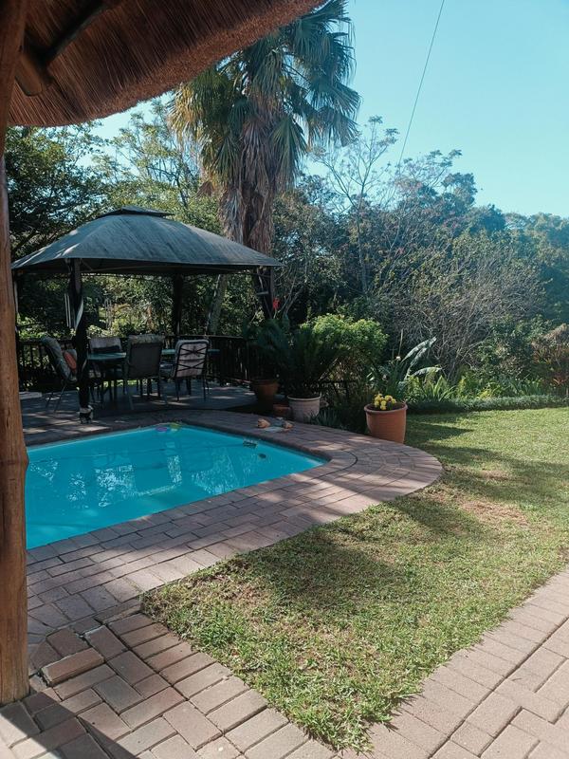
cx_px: 284
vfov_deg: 69.4
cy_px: 380
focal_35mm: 25
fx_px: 548
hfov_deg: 54.9
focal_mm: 4.7
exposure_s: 1/322
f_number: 1.7
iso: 50
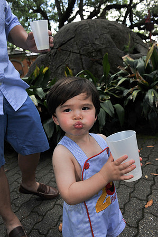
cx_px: 79
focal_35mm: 31
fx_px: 205
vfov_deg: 60.3
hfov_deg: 42.2
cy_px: 118
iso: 320
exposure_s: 1/250
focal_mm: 31
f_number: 8
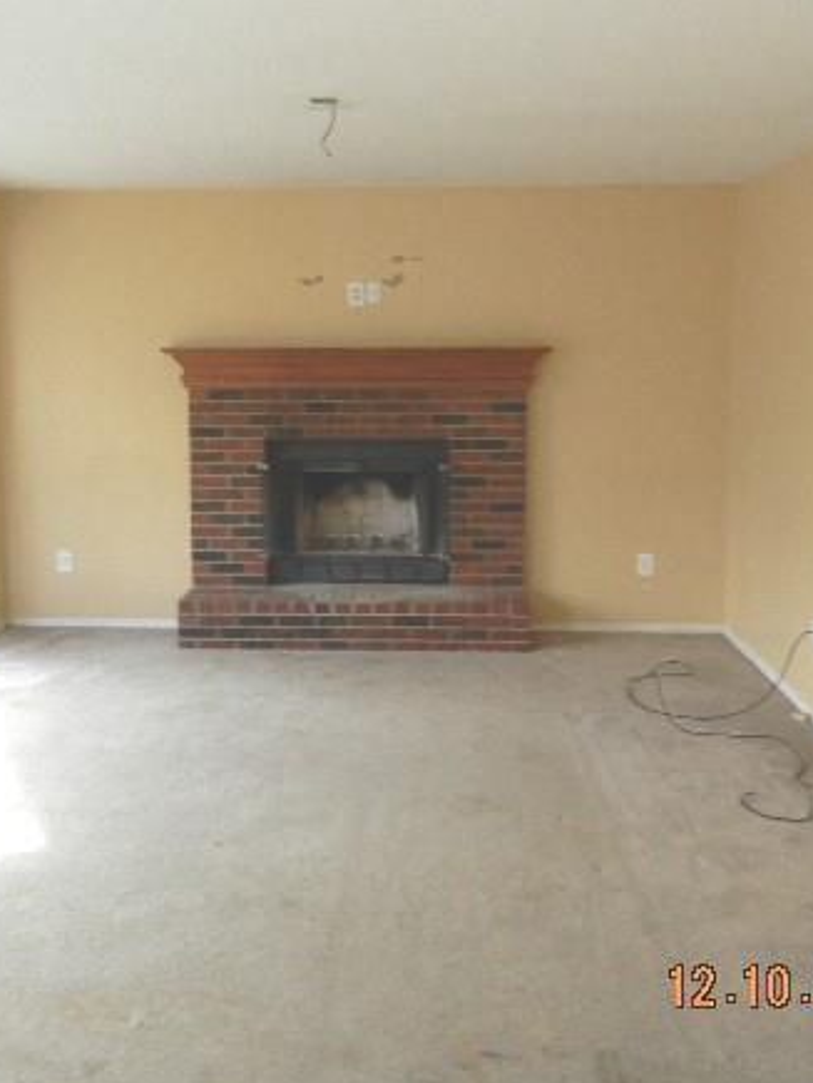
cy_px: 514
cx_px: 363
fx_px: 1378
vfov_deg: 42.9
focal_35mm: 44
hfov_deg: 32.8
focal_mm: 5.4
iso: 191
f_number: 3.5
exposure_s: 1/30
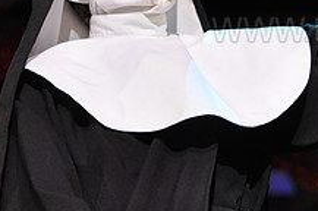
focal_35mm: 321
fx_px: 2831
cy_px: 4
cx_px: 410
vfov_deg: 4.3
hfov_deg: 6.4
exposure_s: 1/400
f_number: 2.8
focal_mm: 80
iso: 1600
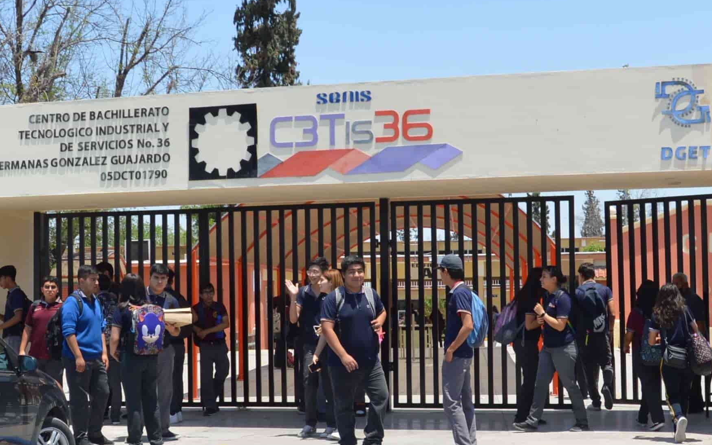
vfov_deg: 18.3
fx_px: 1378
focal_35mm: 71
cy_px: 286
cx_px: 365
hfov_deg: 29.0
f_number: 8
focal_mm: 18
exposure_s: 1/250
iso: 100
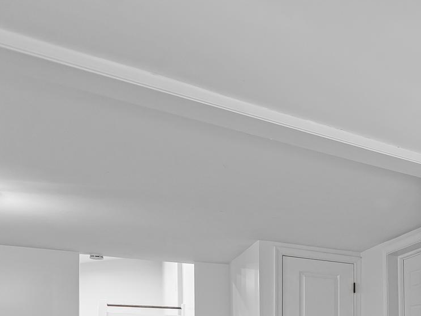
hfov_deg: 38.5
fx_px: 450
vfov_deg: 32.8
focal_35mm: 37
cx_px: 493
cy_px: 365
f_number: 2.8
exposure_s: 1/125
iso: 400
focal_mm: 14
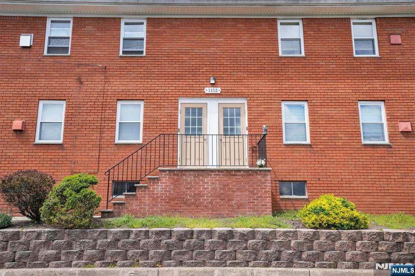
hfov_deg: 63.7
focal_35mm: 29
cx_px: 208
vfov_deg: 44.9
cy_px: 138
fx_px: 334
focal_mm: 29
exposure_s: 1/125
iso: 100
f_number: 8
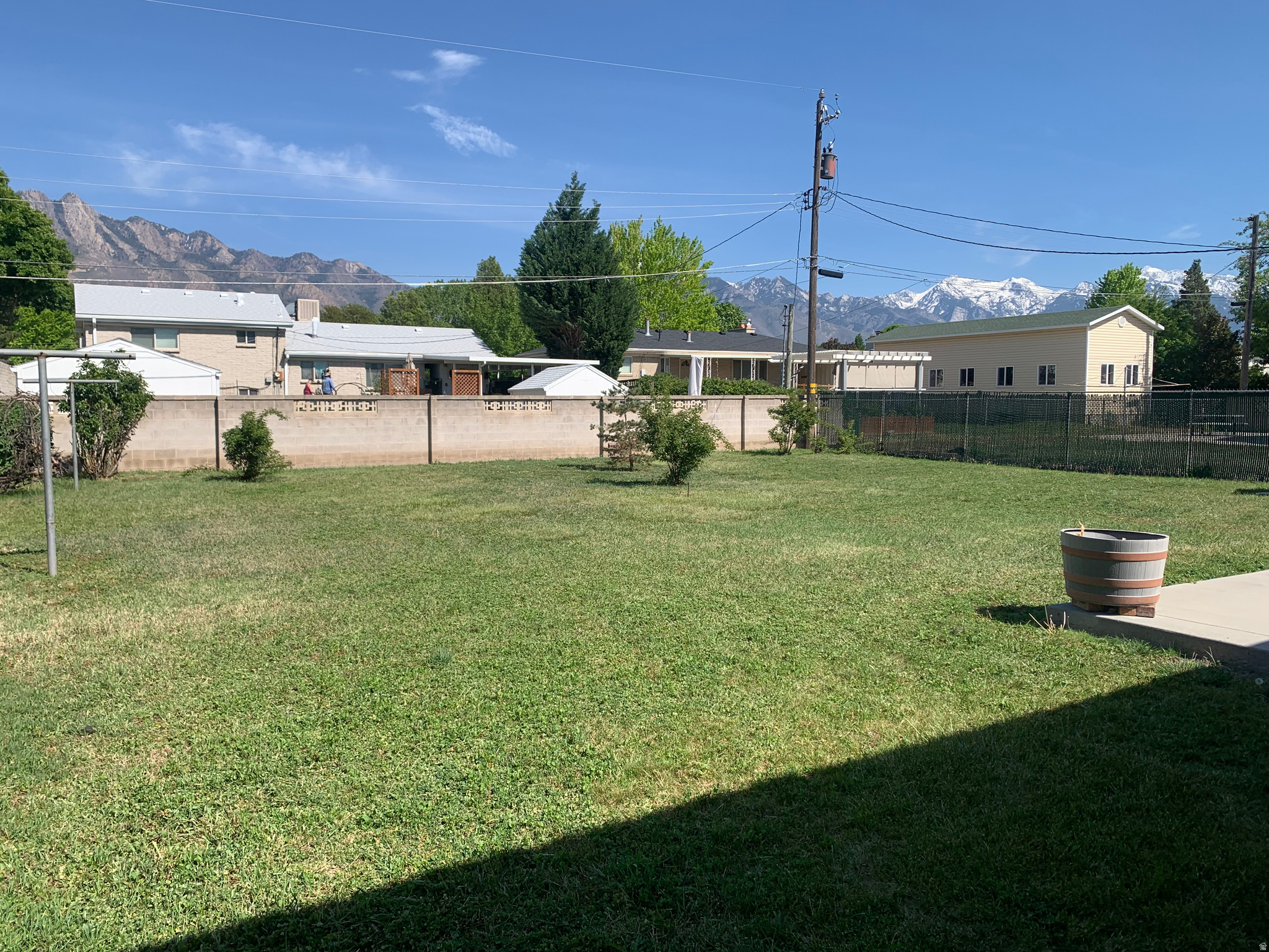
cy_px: 476
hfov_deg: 67.3
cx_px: 634
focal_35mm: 26
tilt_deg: -5.3
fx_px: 953
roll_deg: +0.7
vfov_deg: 53.1
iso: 25
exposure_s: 1/2208
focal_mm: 4.25
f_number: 1.8
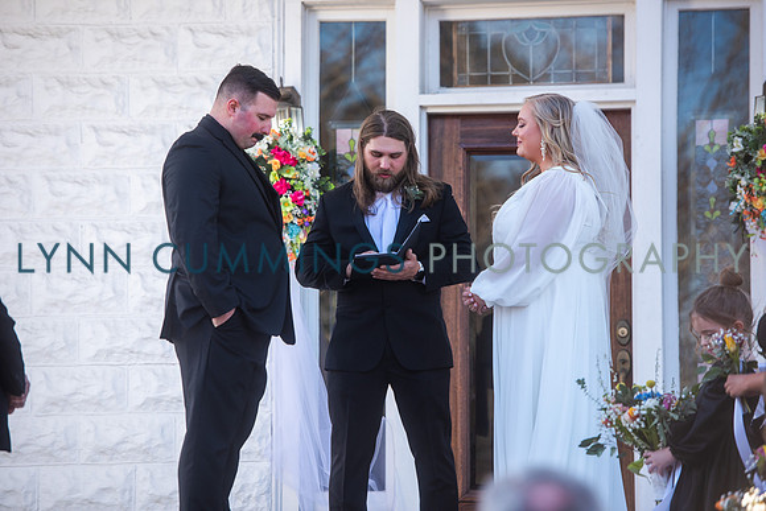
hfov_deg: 12.1
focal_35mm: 170
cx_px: 383
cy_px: 256
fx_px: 3618
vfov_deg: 8.1
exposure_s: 1/400
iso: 100
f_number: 3.5
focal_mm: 170
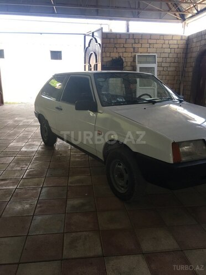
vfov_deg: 61.7
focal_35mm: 29
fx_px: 230
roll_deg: -2.1
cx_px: 103
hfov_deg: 48.2
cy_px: 138
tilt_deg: -15.1
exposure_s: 1/100
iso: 25
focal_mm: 4.15
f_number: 2.2
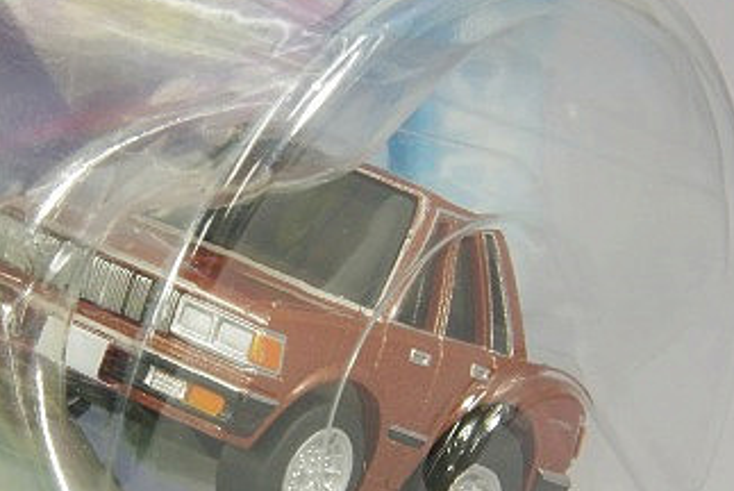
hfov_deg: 11.0
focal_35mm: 186
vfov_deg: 7.4
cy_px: 342
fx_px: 3796
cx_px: 252
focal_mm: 63
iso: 400
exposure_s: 1
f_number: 32
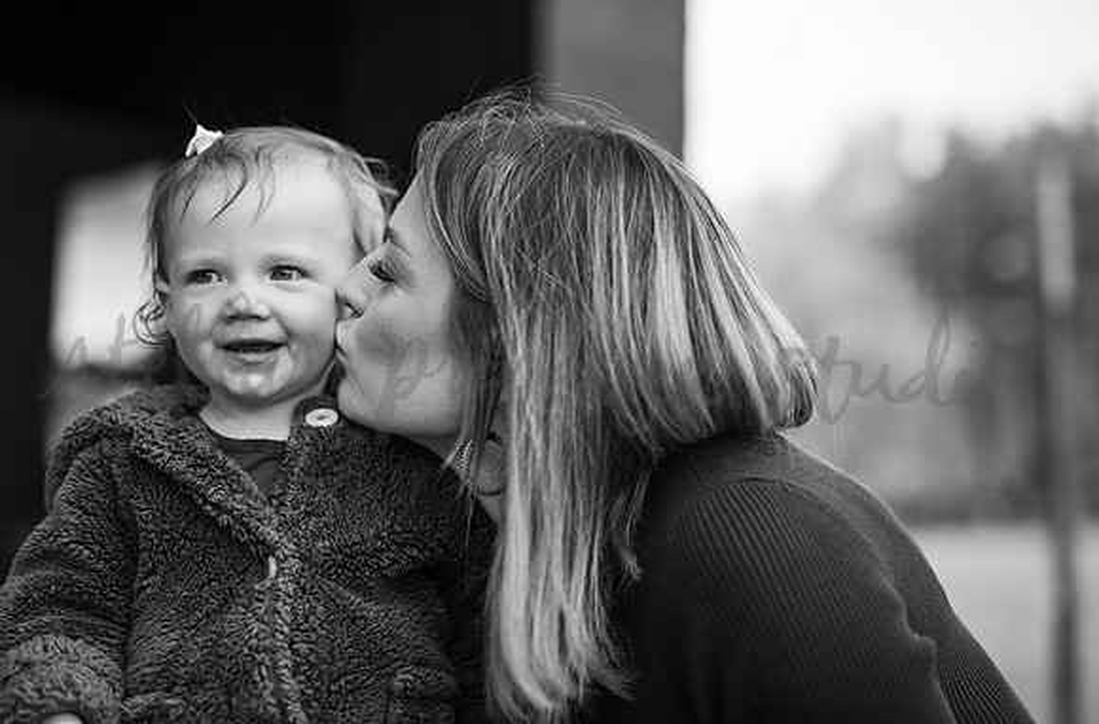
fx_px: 1627
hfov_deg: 37.3
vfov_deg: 25.1
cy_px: 334
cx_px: 513
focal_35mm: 54
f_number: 1.8
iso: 250
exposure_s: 1/400
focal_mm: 50
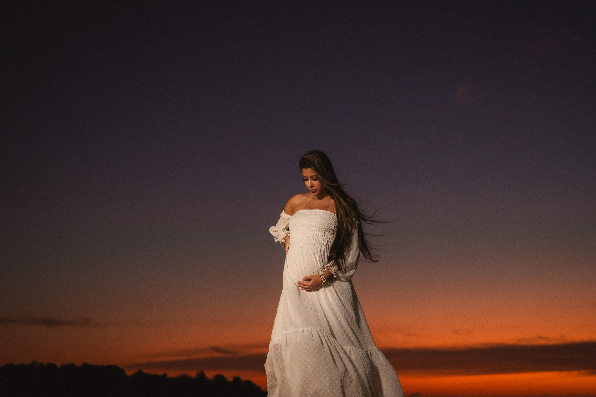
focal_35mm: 55
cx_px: 323
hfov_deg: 36.2
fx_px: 910
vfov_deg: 24.6
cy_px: 204
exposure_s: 1/200
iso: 2500
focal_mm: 47
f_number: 2.8
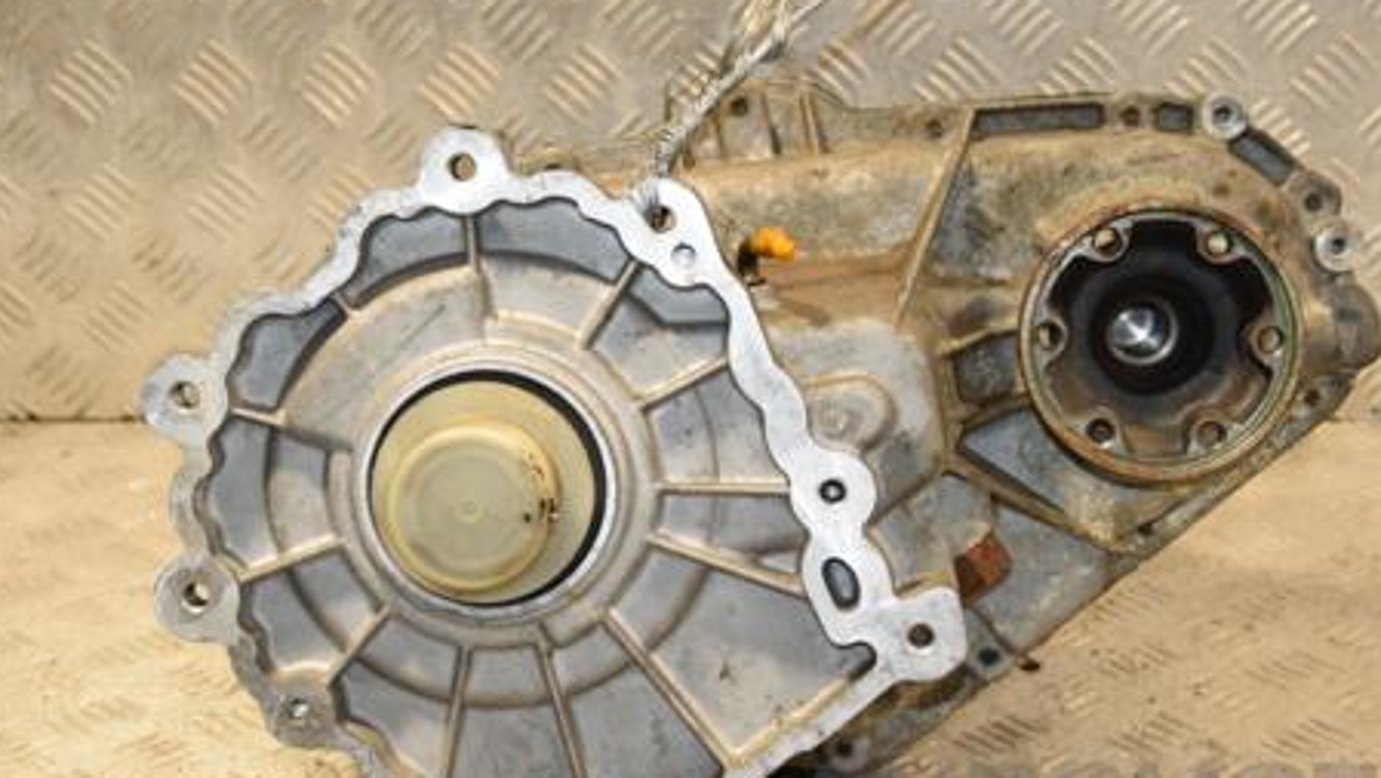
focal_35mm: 84
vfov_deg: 14.4
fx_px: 3077
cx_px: 757
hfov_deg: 25.3
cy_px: 400
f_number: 4.8
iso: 800
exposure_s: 1/160
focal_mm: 40
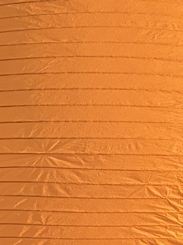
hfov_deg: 9.4
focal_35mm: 142
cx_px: -239
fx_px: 1001
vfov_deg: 12.3
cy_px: 483
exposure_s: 1/60
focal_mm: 5.96
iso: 320
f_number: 1.6
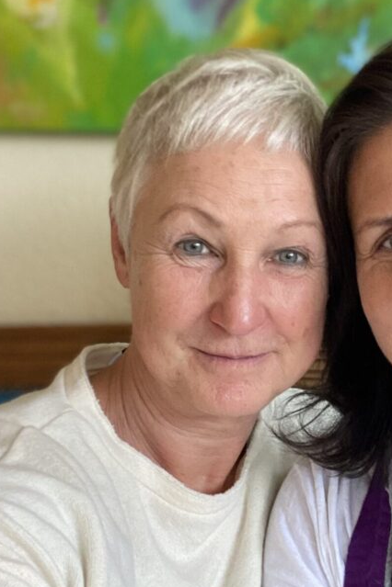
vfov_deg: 39.5
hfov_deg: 26.2
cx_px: 342
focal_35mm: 50
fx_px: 817
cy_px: 342
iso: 320
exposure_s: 1/33
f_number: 2.2
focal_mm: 2.71
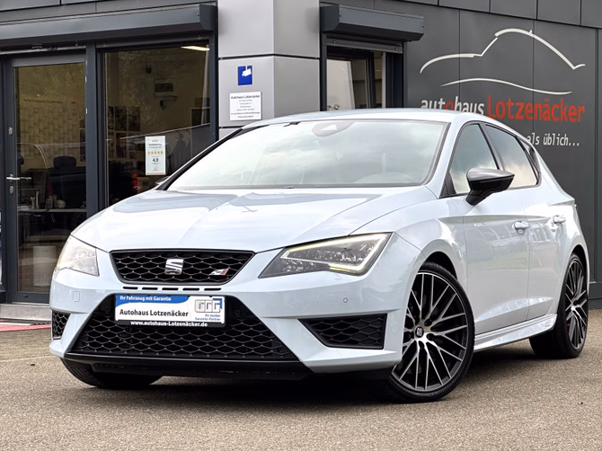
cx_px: 307
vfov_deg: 16.0
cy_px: 268
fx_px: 1599
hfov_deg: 21.3
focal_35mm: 92
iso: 32
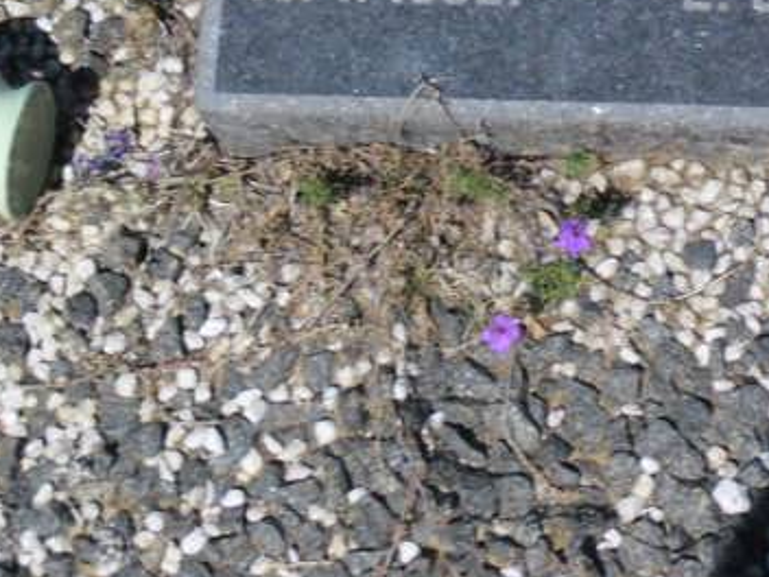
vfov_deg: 15.6
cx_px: 596
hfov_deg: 21.1
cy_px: -63
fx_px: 2044
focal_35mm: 92
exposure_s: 1/291
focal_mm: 4.9
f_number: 9
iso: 80
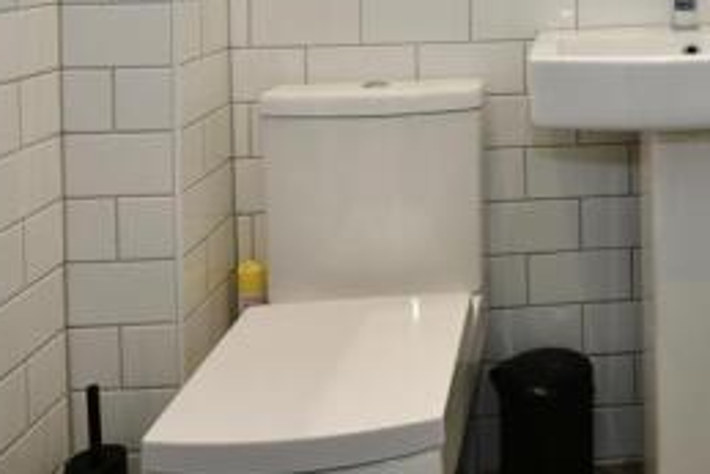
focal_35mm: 43
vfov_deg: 27.7
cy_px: -84
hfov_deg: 40.5
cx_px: 688
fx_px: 848
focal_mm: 11.5
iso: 250
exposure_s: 1/100
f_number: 5
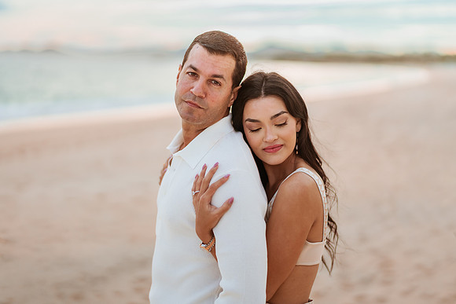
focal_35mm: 59
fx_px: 753
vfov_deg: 22.8
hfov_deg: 33.7
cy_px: 156
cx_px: 233
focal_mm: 58
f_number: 1.4
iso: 250
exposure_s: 1/6400
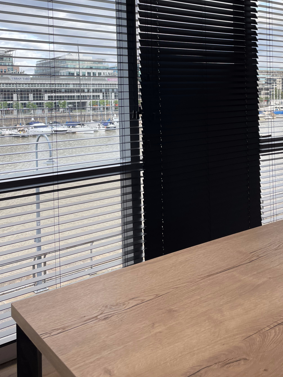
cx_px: 148
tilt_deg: -0.7
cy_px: 105
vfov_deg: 46.5
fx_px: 425
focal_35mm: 39
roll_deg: +2.0
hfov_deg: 36.8
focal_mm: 4.2
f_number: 1.6
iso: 32
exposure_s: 1/106
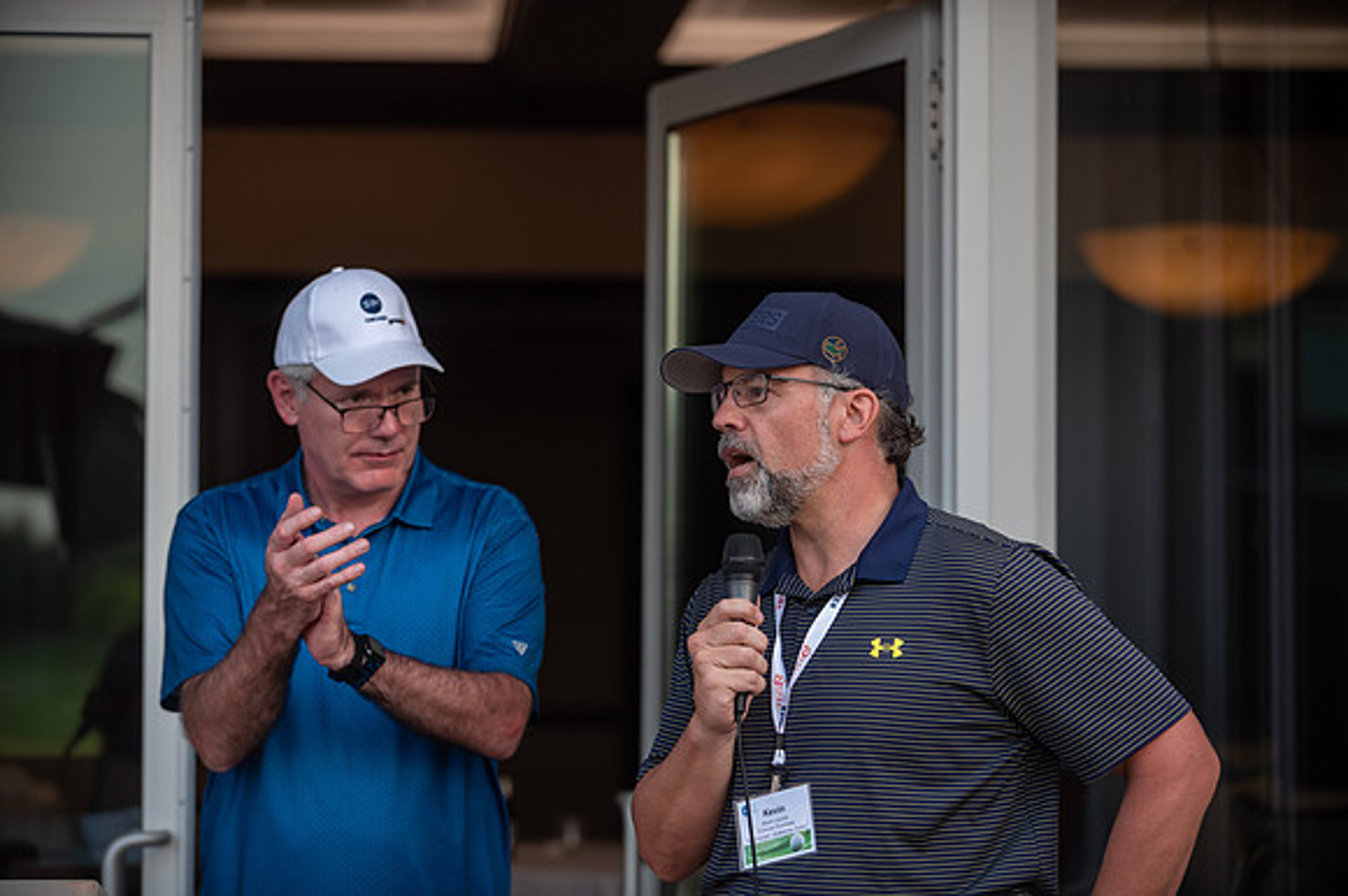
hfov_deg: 20.0
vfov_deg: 13.4
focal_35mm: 102
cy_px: 448
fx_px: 3821
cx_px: 674
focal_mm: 102
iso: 250
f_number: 2.8
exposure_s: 1/500
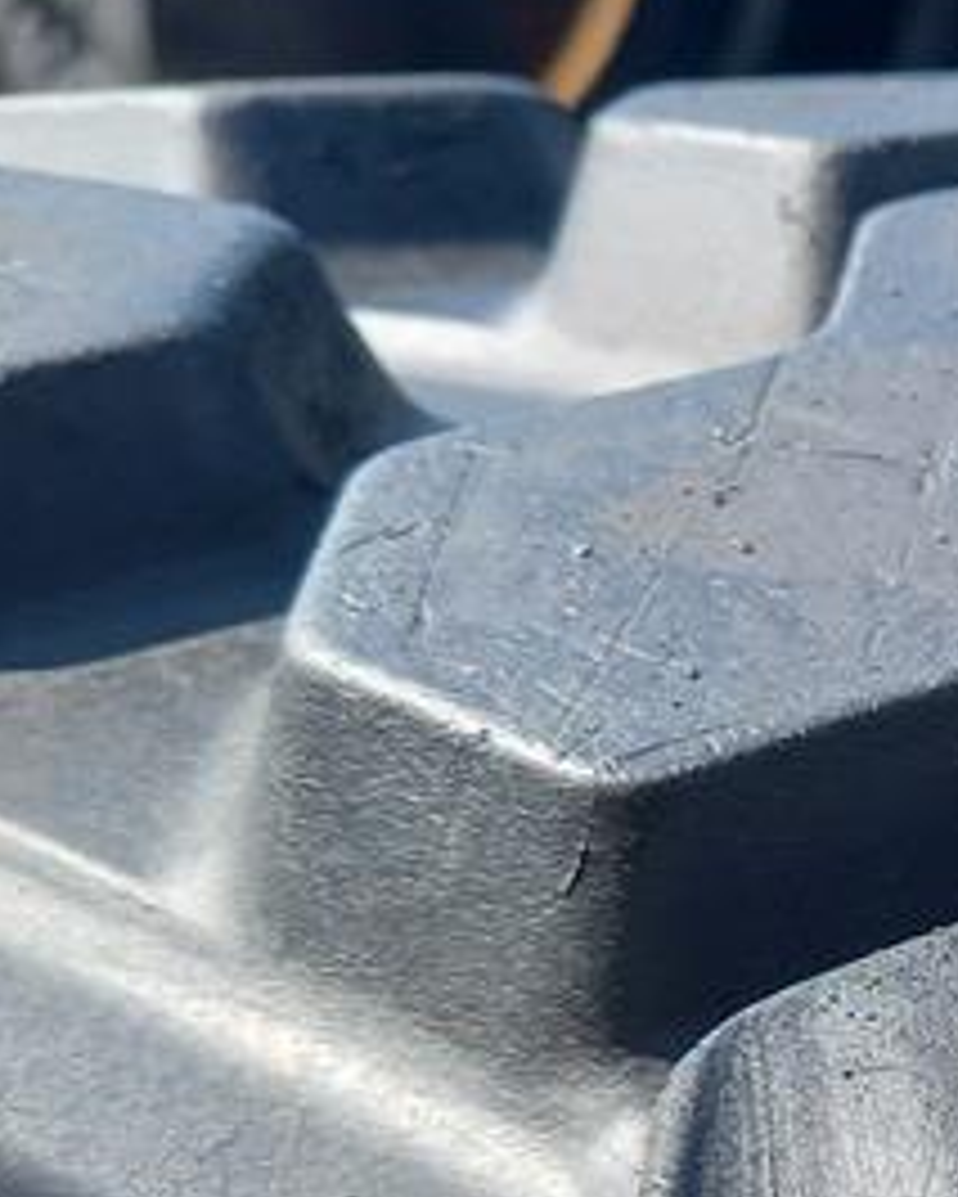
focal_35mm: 94
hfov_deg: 15.2
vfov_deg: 19.4
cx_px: 1421
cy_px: 1377
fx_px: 3330
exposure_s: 1/248
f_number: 1.8
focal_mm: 4.65
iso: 50
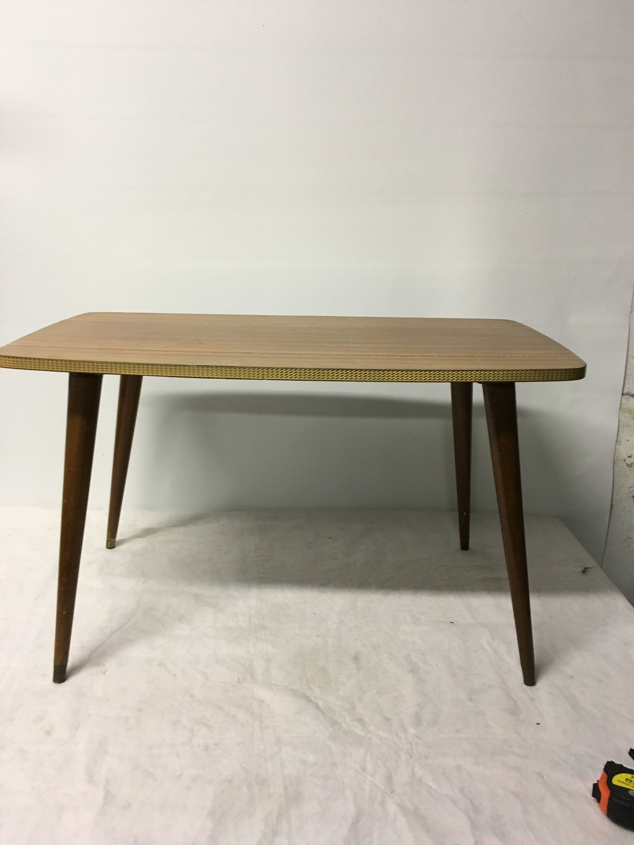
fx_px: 708
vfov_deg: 61.7
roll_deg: -2.2
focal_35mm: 29
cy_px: 422
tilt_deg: -16.7
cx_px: 317
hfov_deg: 48.2
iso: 125
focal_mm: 4.15
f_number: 2.2
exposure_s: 1/33
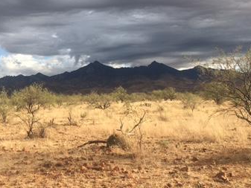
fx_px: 399
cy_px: 69
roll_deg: +0.9
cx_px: 104
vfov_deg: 26.5
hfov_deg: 34.8
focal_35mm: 55
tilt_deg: +4.3
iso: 25
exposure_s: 1/1202
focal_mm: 4.15
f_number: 2.2
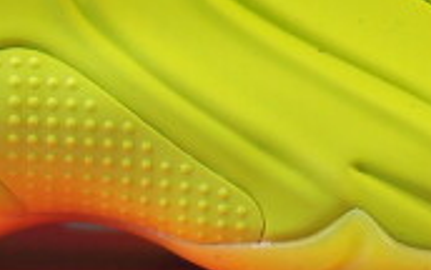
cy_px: -221
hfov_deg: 5.9
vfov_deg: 3.7
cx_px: 198
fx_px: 4175
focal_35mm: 355
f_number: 2
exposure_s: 1/320
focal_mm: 50
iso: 250
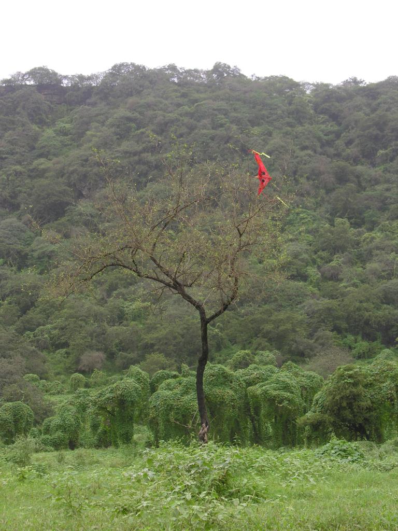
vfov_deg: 25.0
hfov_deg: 18.9
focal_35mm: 78
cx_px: 199
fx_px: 1196
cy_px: 266
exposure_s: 1/34.4
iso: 50
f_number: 4.3
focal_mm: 19.8
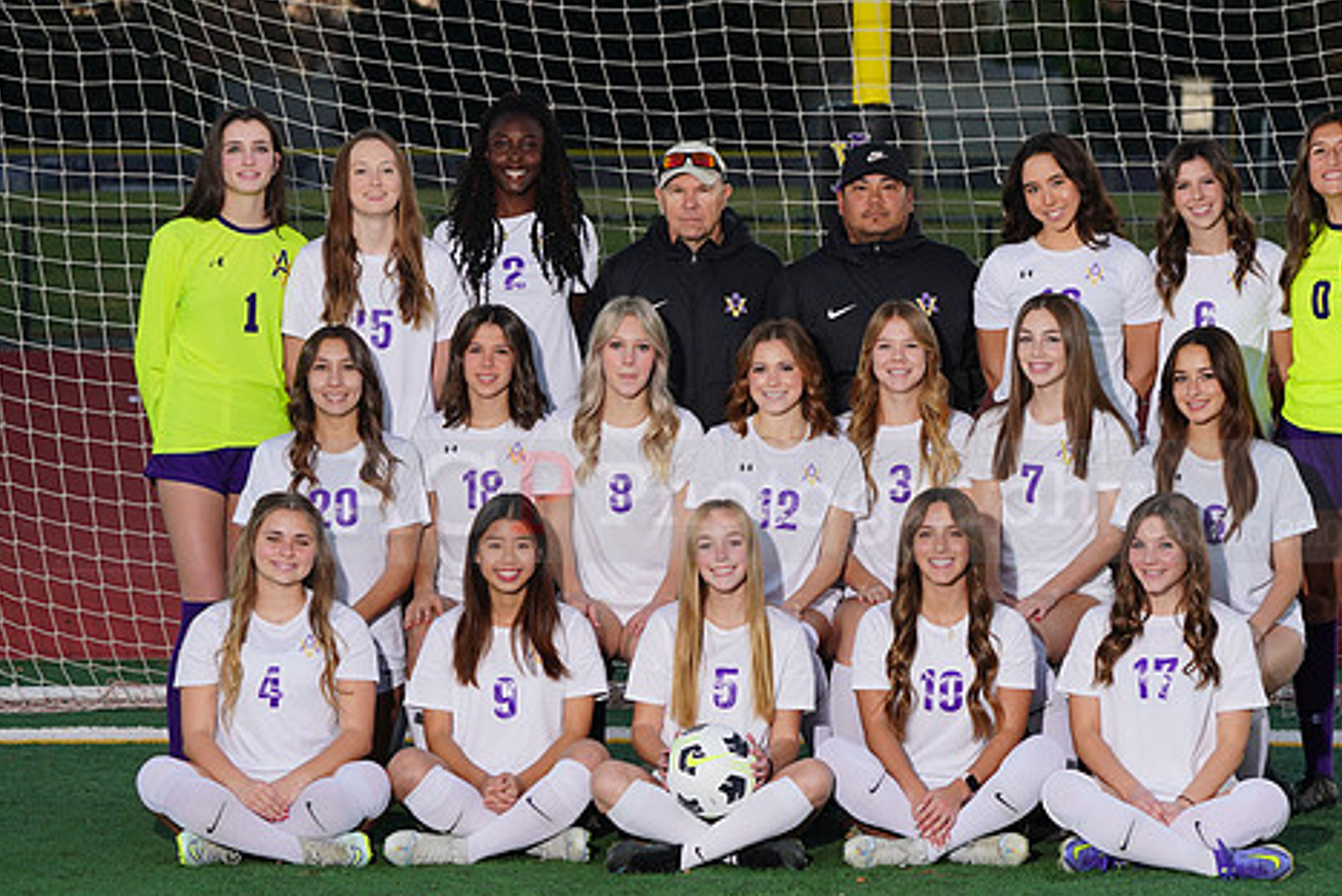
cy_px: 478
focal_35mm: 144
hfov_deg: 14.2
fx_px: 5371
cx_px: 796
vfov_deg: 9.5
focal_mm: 116
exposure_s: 1/200
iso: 320
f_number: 6.3
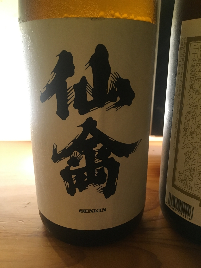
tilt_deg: -19.4
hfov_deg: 48.2
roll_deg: +0.2
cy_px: 134
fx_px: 225
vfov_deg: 61.7
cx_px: 100
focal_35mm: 29
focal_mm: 4.15
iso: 125
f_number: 2.2
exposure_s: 1/30
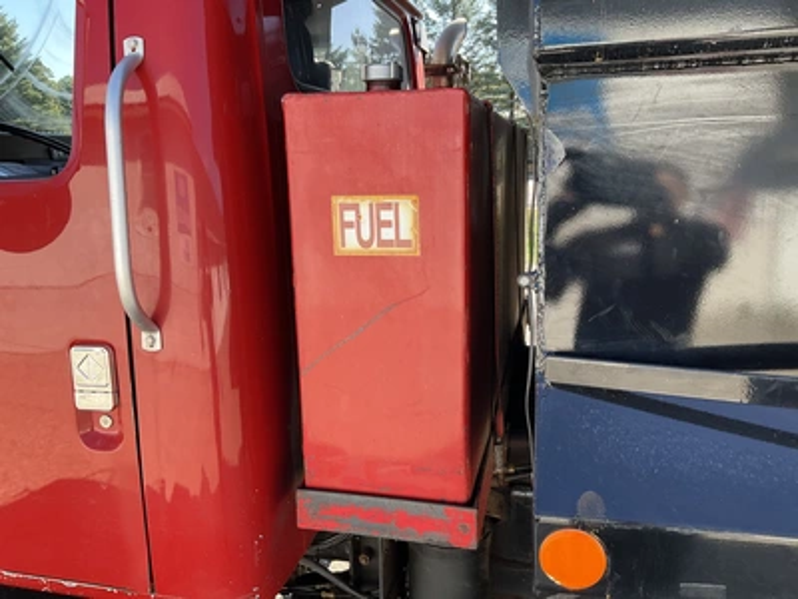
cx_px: 399
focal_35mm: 29
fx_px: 669
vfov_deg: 48.2
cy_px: 300
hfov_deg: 61.7
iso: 20
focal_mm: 3
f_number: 1.8
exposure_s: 1/180
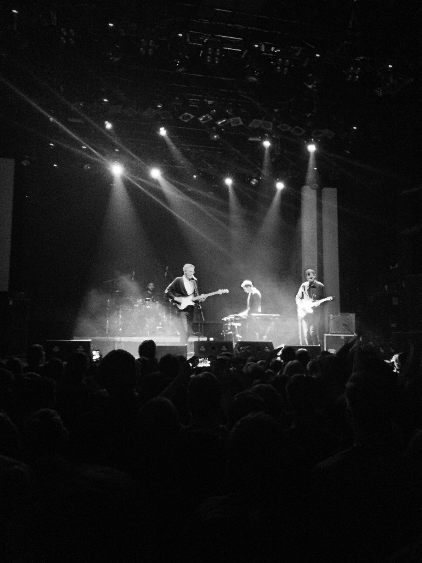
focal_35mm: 35
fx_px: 569
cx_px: 211
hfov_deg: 40.7
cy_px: 282
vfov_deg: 52.6
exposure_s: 1/15
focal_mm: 4.28
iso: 800
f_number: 2.4
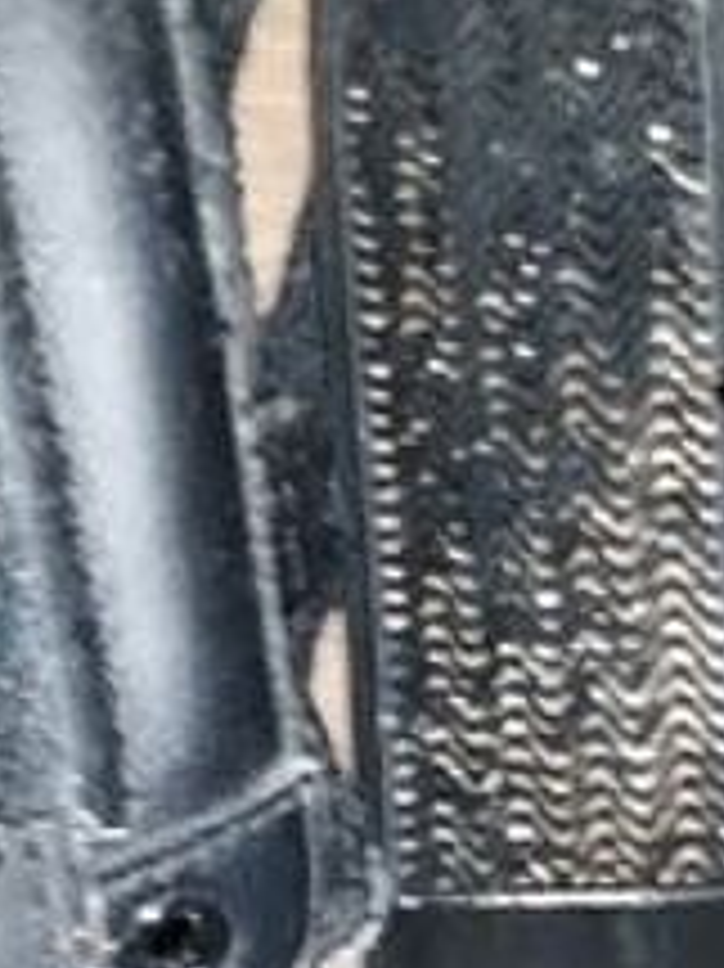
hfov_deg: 9.2
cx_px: 346
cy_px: 1177
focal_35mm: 161
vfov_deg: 12.0
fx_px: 4494
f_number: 1.8
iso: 1464
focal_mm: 4.75
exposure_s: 1/17.5
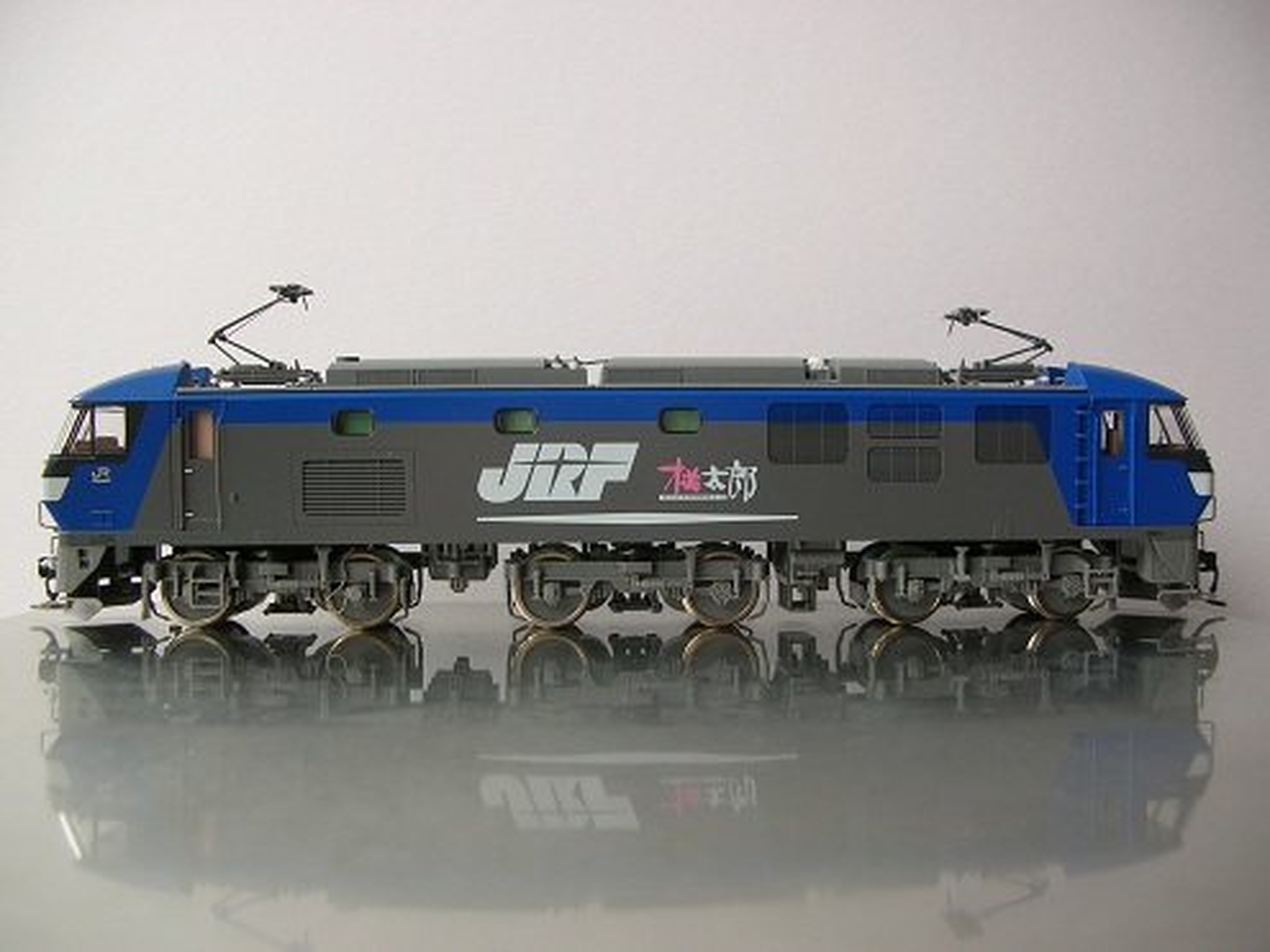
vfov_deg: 40.7
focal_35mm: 35
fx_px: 1284
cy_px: 476
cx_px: 635
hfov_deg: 52.6
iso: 50
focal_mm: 5.8
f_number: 2.8
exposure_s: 1/49.1
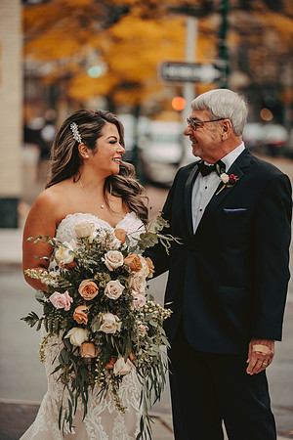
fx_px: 2014
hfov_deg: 8.3
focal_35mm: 165
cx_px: 146
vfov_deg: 12.5
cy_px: 220
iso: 1250
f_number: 3.2
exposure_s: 1/2000
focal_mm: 165
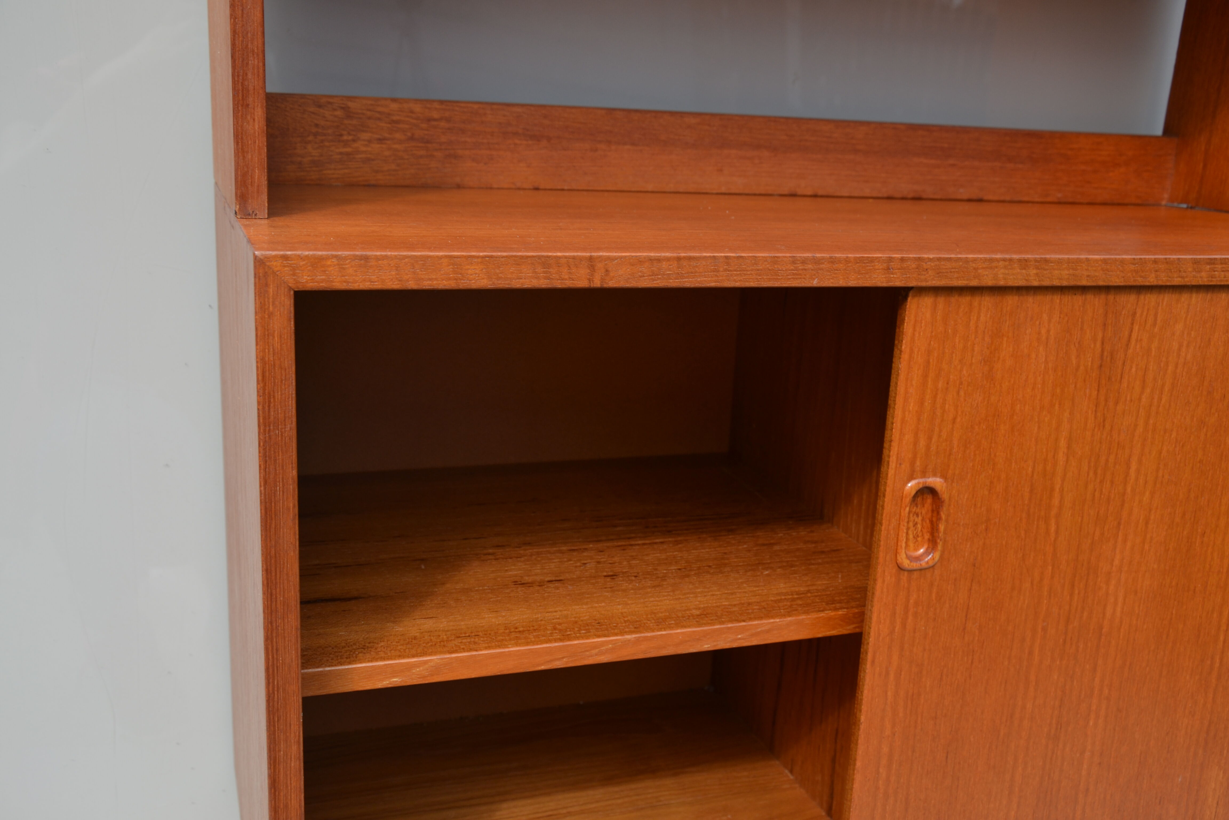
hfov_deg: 53.1
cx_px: 614
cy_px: 410
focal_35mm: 36
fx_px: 1229
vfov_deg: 36.9
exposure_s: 1/160
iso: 100
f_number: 6.3
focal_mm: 24
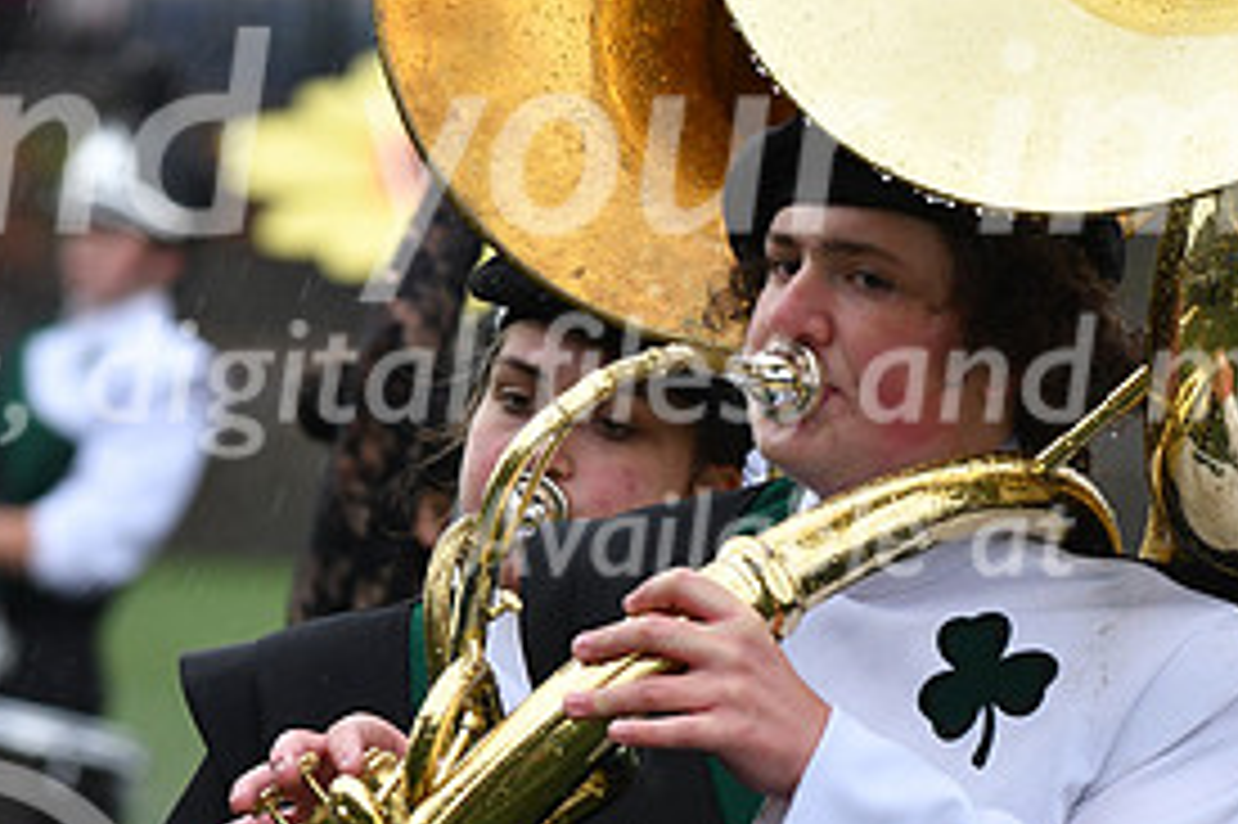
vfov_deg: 2.2
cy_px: 610
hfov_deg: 3.3
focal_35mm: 633
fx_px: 21754
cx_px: 770
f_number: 5
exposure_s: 1/400
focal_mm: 200
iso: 640
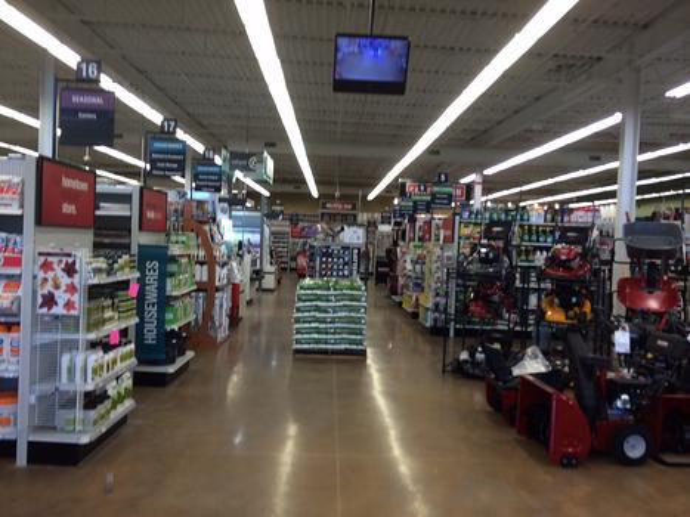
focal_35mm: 30
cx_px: 345
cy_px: 258
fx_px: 598
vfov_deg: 46.8
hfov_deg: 60.0
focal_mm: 4.12
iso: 32
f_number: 2.2
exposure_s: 1/40
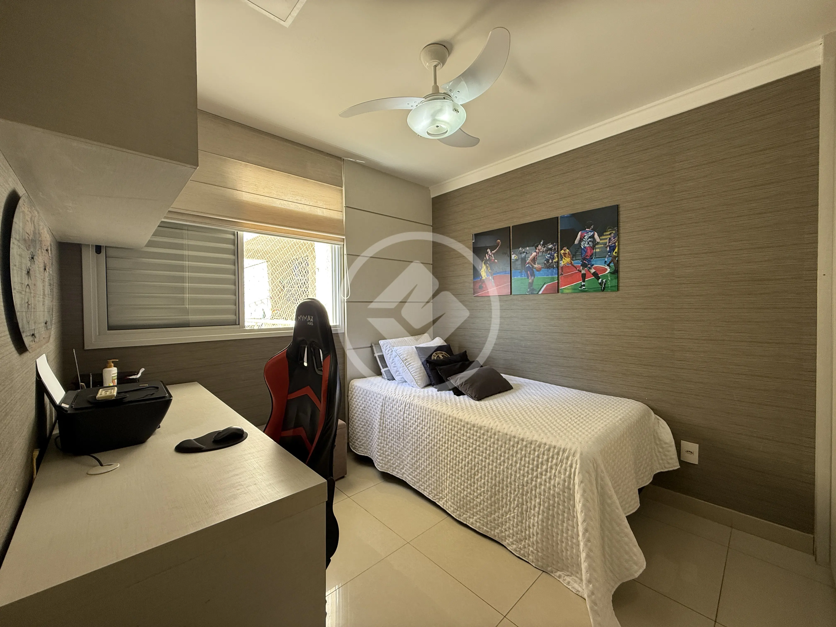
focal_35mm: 14
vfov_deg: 85.7
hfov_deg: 102.1
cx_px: 418
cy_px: 314
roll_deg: +0.1
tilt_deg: -0.6
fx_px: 338
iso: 100
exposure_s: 1/120
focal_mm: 2.22
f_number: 2.2
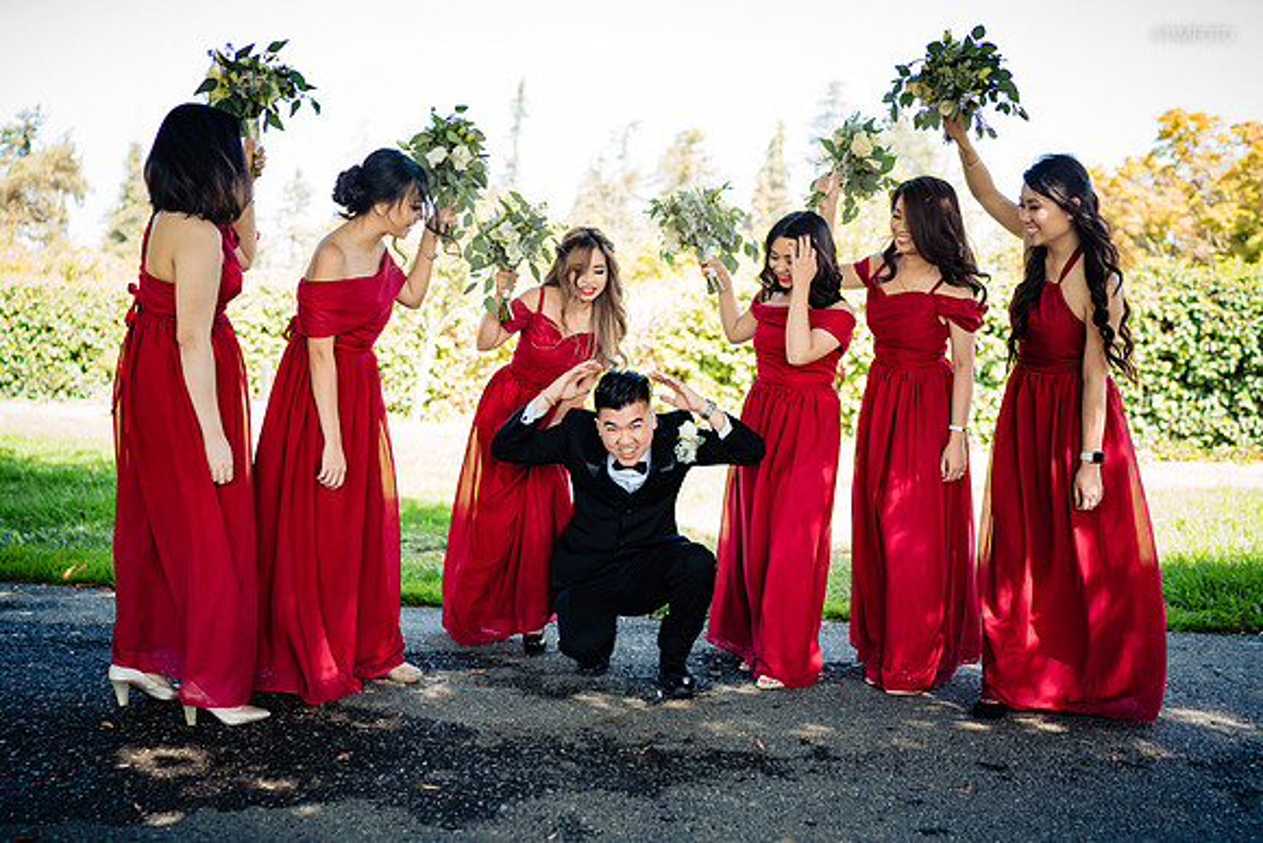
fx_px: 1228
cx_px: 632
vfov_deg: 37.9
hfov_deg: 54.4
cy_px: 422
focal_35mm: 35
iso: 100
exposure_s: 1/200
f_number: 2
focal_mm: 35
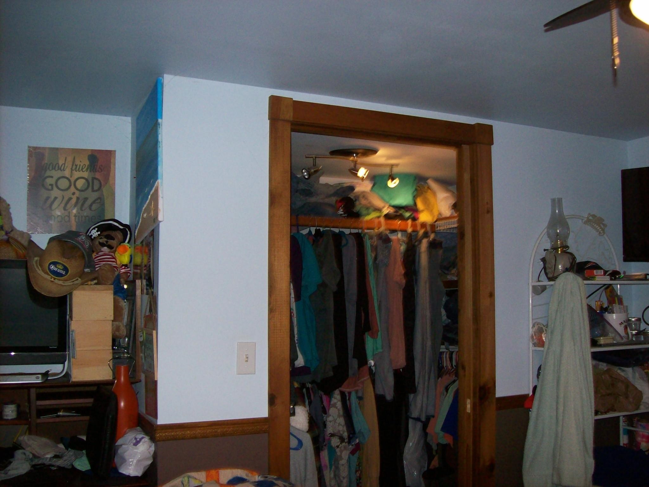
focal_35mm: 36
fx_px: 675
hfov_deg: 51.4
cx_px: 324
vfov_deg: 39.7
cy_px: 244
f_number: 2.7
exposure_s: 1/64
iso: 200
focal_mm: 6
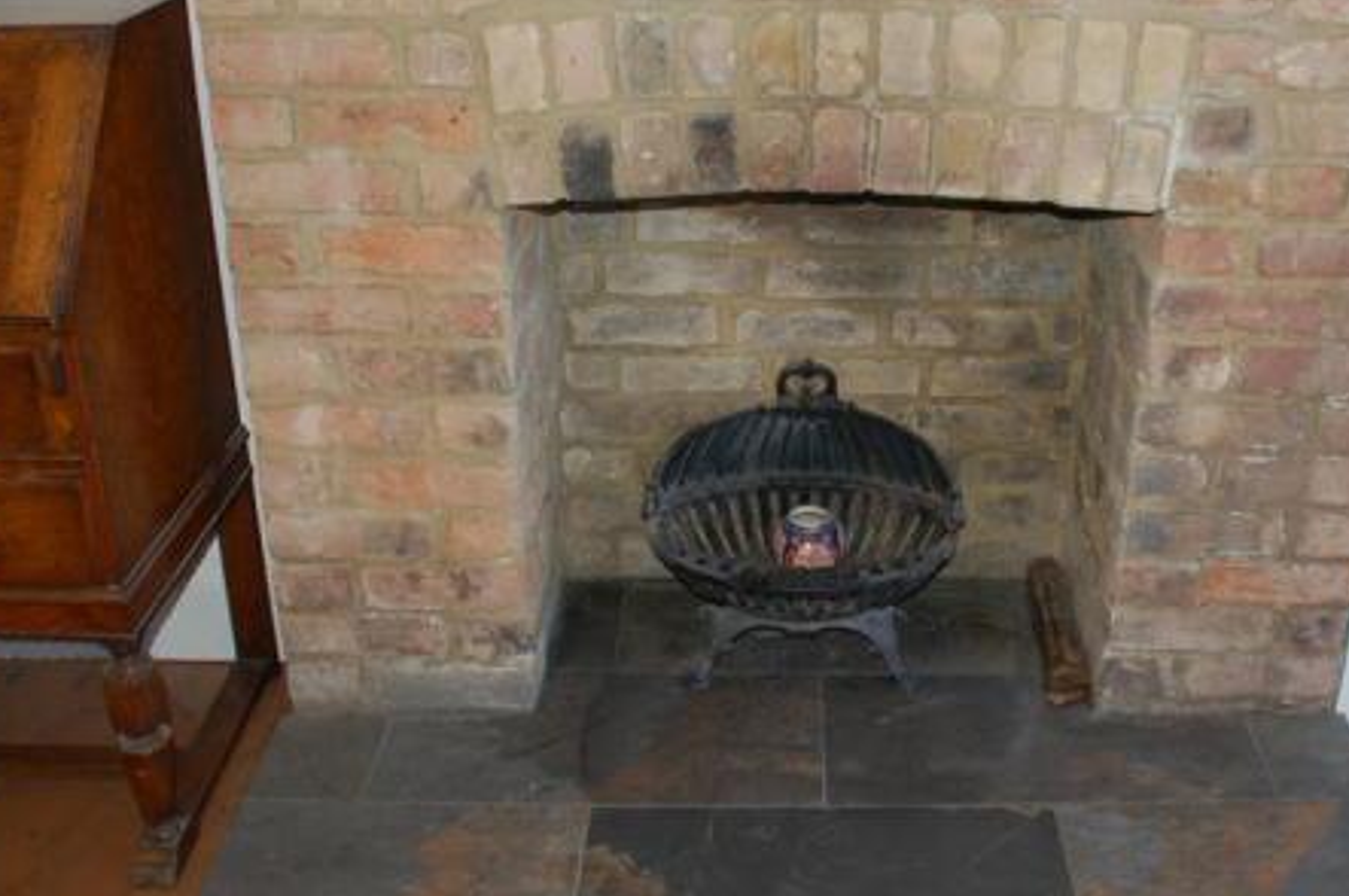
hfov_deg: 48.2
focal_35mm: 40
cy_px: 393
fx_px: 1497
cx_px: 810
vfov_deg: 33.3
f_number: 3.5
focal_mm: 18
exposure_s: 1/60
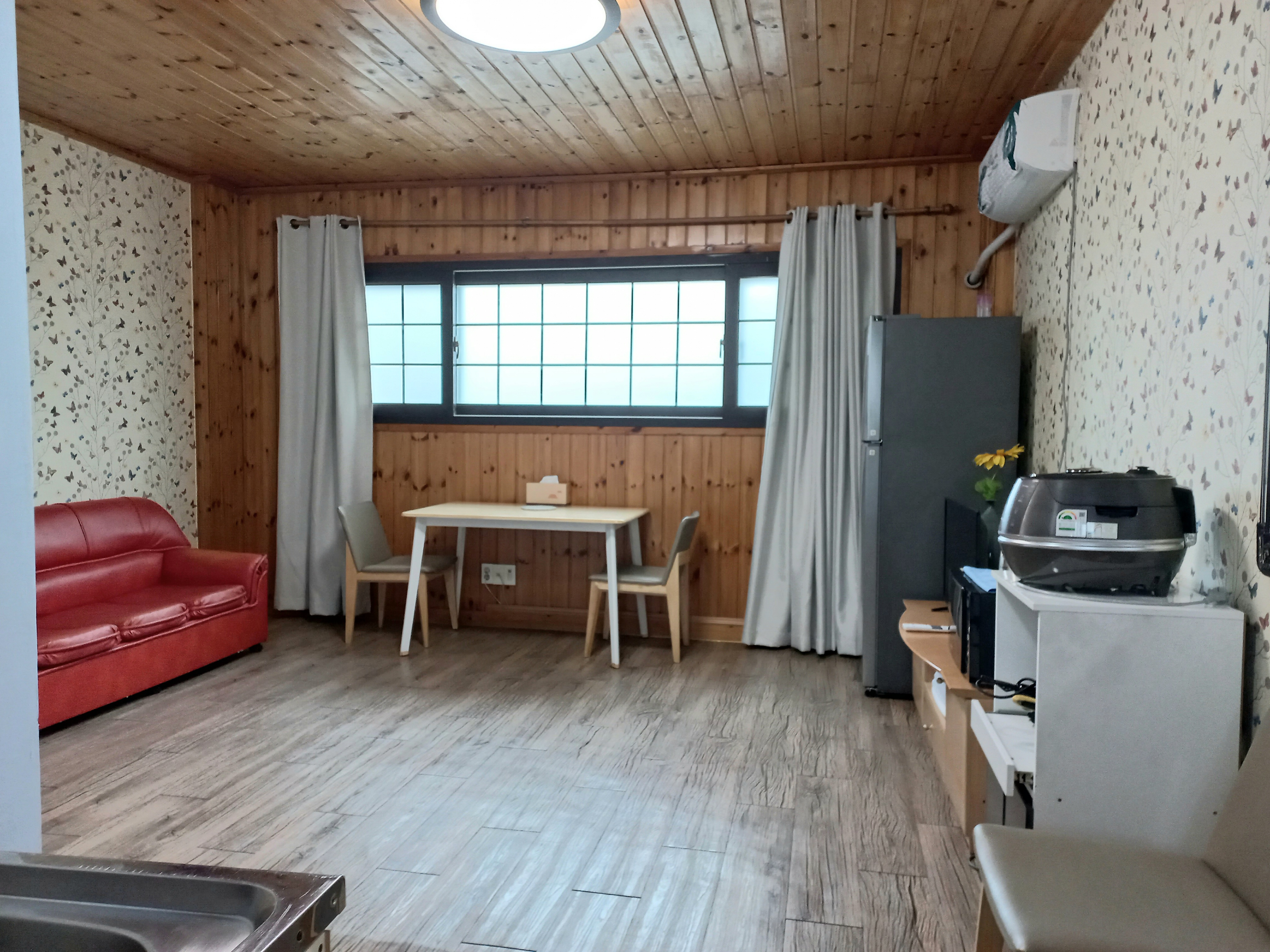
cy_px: 476
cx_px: 635
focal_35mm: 25
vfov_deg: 54.9
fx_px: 917
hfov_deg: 69.4
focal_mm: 4.6
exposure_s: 1/30
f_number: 1.8
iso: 200
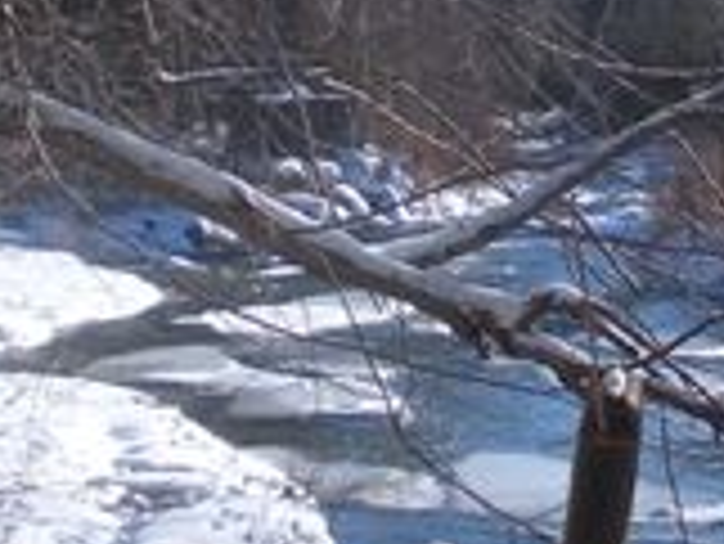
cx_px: 603
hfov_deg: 13.7
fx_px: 2993
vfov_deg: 10.2
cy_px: -108
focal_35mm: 143
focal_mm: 6.3
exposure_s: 1/750
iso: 64
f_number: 3.5
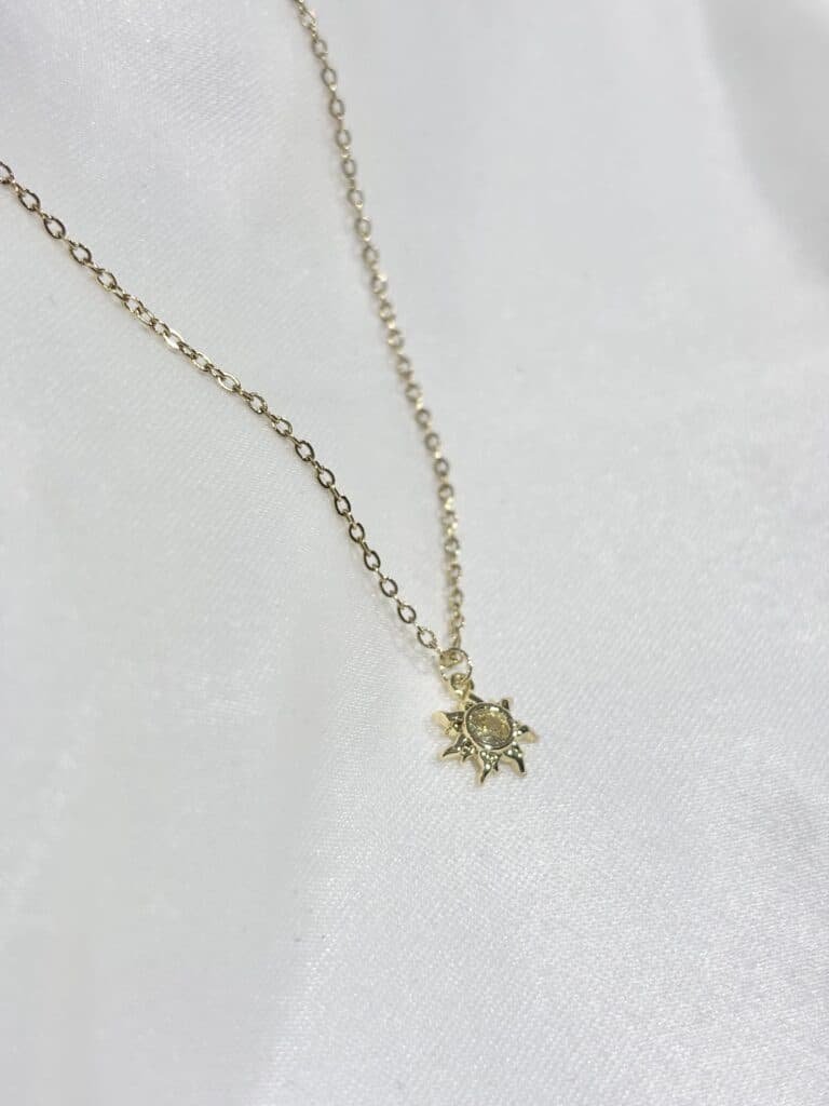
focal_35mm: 52
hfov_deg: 28.0
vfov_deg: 36.8
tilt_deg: -45.8
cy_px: 553
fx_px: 1660
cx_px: 414
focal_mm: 5.96
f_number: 1.6
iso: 32
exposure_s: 1/443
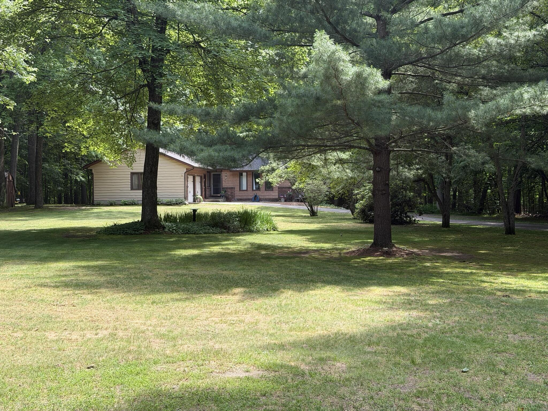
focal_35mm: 48
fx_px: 760
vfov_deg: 30.3
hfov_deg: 39.7
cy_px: 206
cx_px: 274
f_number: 1.78
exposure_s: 1/499
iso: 64
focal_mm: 6.76
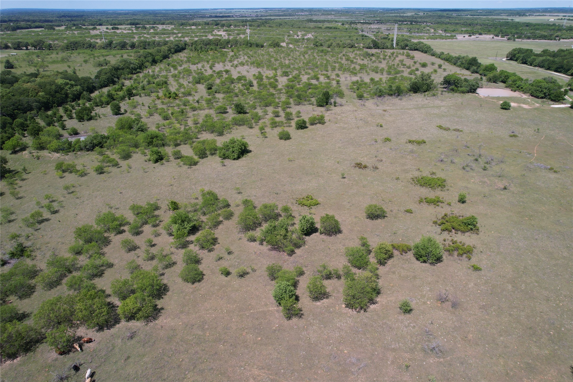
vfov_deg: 57.2
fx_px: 350
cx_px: 286
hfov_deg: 78.6
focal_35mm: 22
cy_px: 191
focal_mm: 8.38
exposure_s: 1/1600
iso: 100
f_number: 2.8
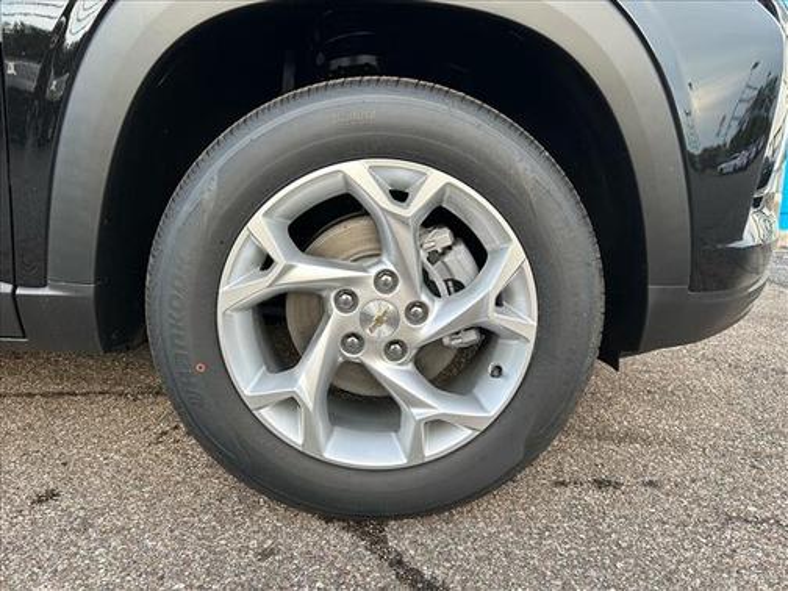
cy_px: 296
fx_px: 592
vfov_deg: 53.1
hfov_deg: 67.3
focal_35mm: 26
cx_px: 394
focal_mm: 5.7
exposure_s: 1/121
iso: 50
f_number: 1.5
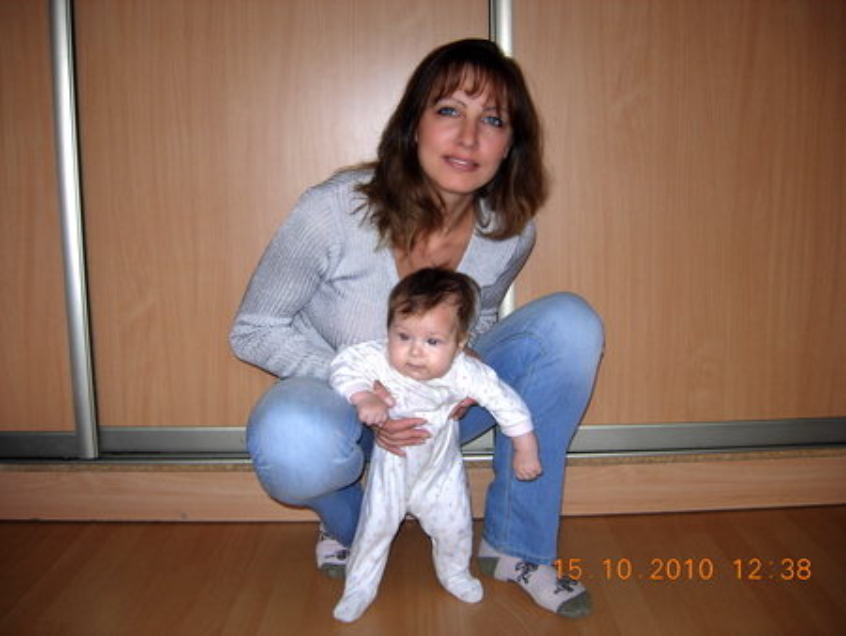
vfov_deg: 39.7
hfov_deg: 51.3
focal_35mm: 36
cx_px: 423
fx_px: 880
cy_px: 318
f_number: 2.7
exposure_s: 1/46.5
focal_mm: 7.5
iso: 51
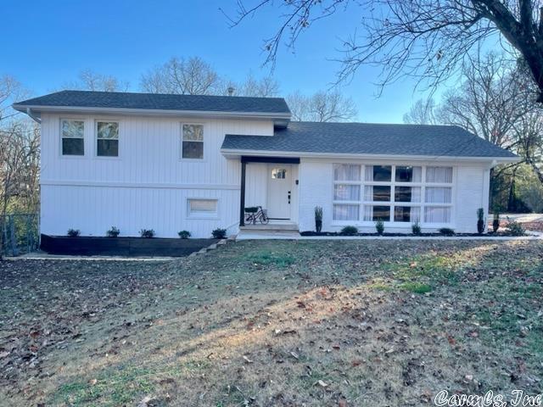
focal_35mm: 26
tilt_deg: -2.2
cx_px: 272
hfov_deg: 67.3
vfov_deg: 53.1
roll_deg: -2.0
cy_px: 204
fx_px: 408
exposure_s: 1/1038
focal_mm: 5.1
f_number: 1.6
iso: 32
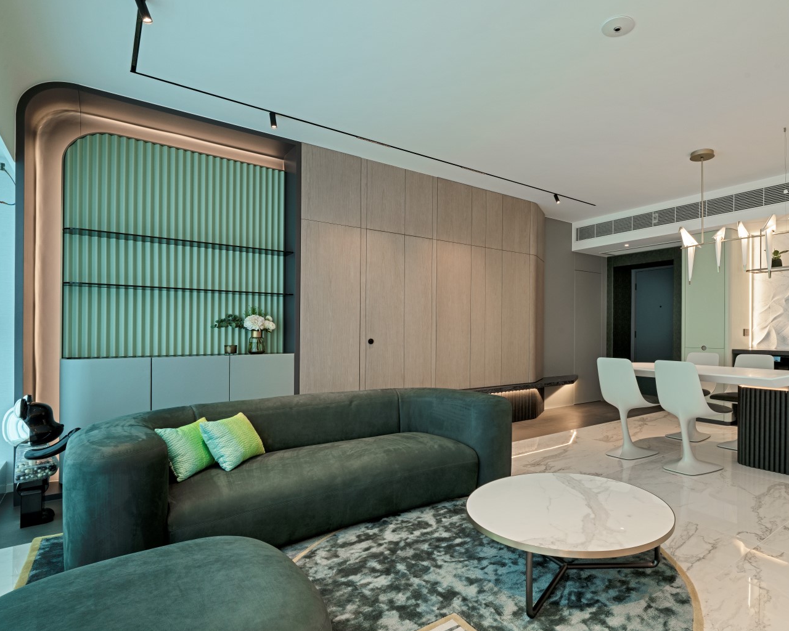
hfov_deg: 81.9
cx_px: 487
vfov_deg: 70.8
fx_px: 444
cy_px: 320
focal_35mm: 19
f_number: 13
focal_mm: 16
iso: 100
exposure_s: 1/1.67
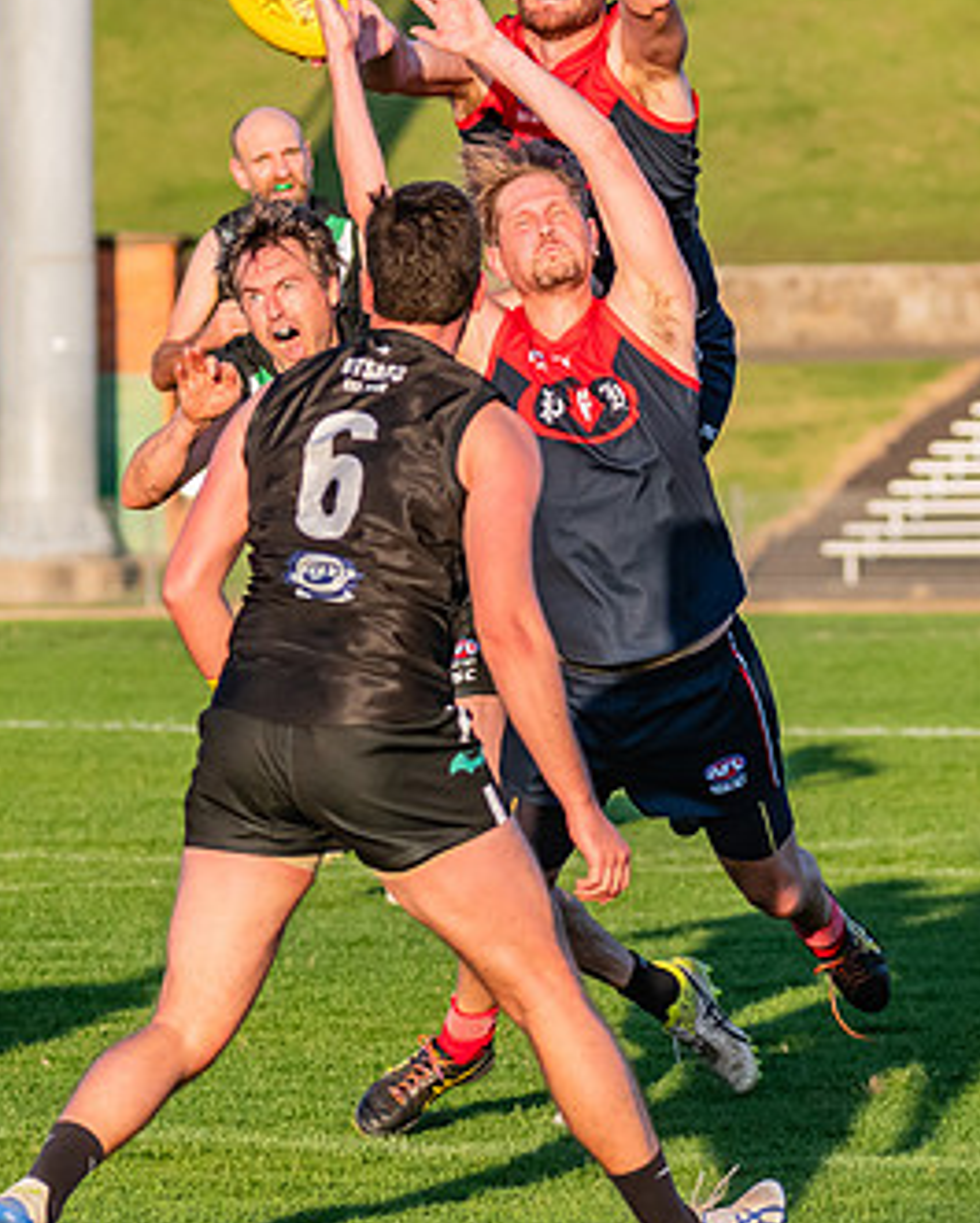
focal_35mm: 520
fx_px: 18844
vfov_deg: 3.7
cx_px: 473
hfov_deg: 3.0
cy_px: 136
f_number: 6.3
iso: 800
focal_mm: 190
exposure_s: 1/1600
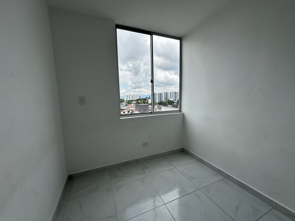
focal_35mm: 14
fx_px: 119
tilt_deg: -5.5
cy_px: 110
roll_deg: +0.7
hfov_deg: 102.1
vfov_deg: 85.7
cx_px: 148
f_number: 2.2
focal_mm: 2.22
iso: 40
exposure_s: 1/1171
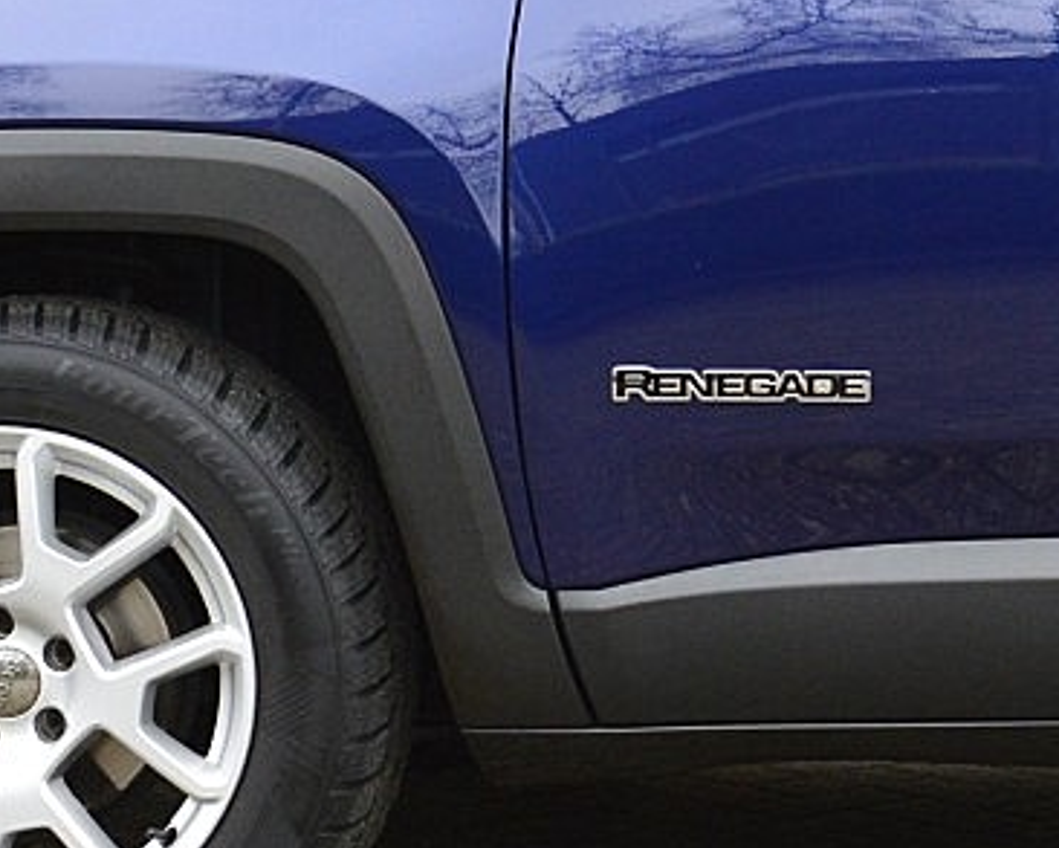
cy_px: 12
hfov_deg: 12.0
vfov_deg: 9.8
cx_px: 1418
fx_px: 4893
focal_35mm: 156
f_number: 8
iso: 800
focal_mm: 25
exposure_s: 1/60
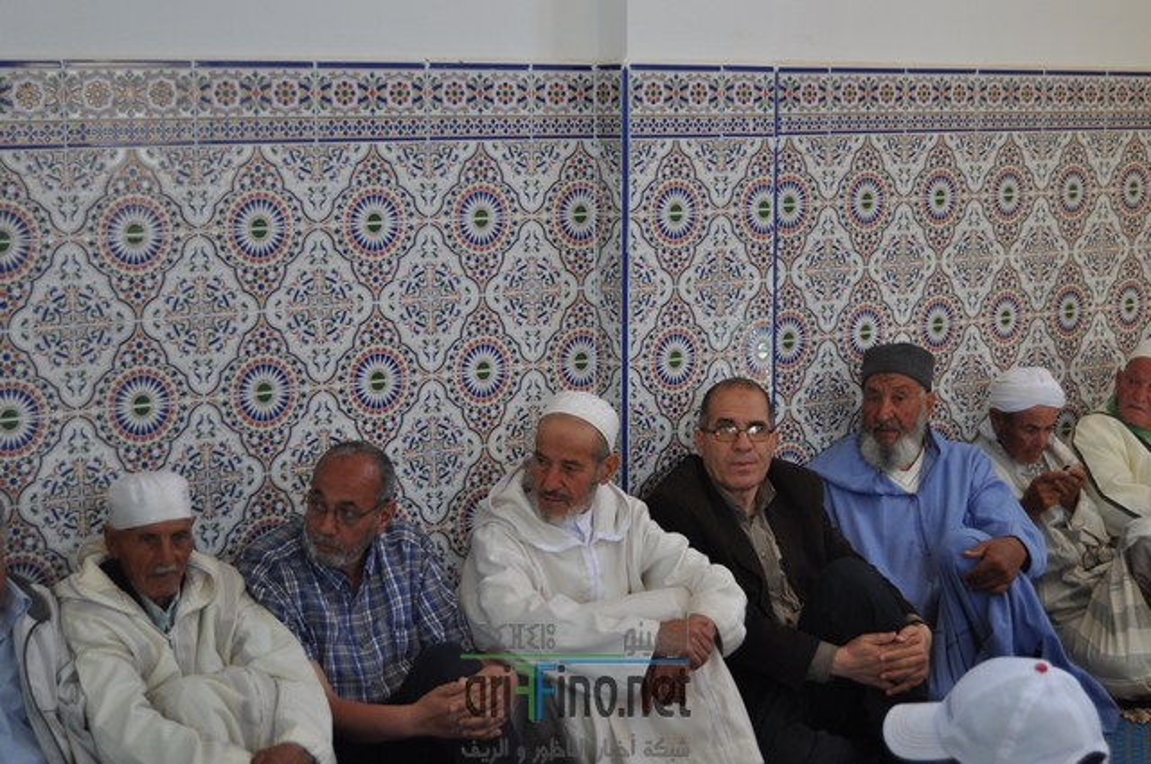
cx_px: 576
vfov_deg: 23.7
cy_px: 382
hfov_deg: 35.1
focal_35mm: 57
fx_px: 1820
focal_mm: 38
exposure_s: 1/60
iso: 560
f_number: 4.8
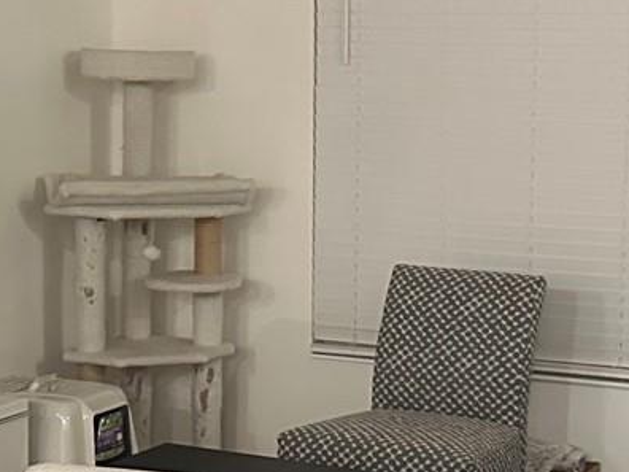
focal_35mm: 97
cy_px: 292
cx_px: 351
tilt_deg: -7.4
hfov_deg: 20.2
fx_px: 1763
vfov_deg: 15.2
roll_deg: +0.0
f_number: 1.78
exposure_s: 1/60
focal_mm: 6.86
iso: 640
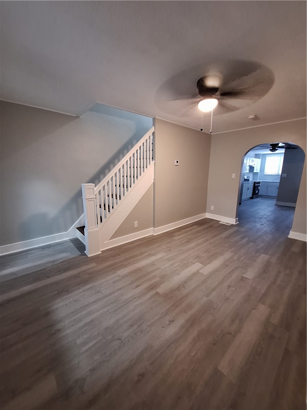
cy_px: 205
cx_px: 154
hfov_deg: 89.9
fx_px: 154
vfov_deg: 106.2
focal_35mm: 13
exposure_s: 1/20
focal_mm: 1.74
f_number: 2.2
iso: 500
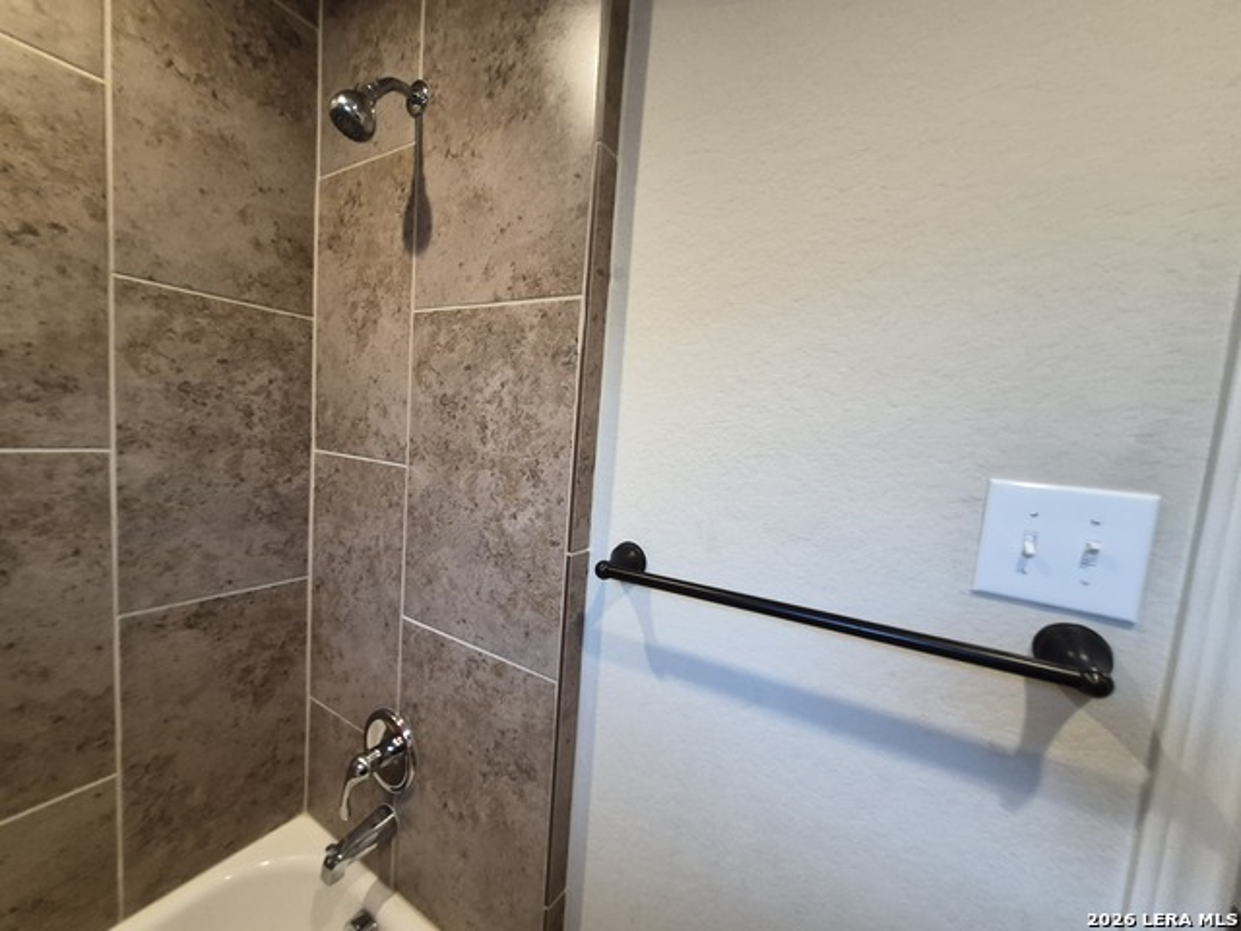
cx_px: 620
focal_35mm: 13
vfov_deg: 89.9
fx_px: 466
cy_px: 466
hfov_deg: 106.2
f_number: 2.2
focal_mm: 1.74
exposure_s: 1/60
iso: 250
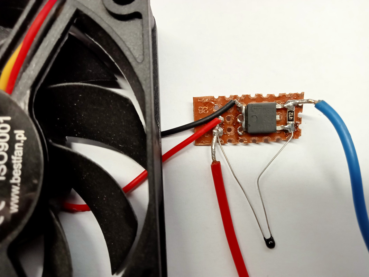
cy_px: 138
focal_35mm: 28
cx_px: 184
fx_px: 298
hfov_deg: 63.4
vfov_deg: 49.7
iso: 218
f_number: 2.2
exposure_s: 1/33.3
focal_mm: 3.46
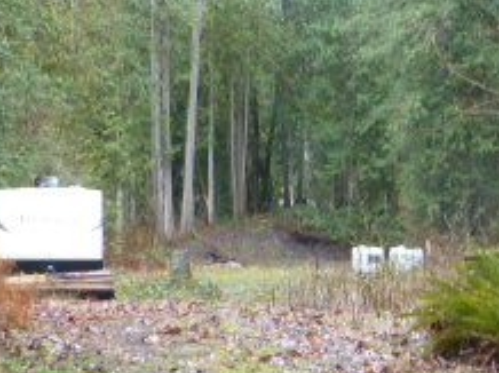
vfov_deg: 14.8
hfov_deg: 19.3
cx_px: 439
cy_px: 178
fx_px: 1440
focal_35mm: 100
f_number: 3.7
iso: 160
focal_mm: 6.1
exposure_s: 1/60
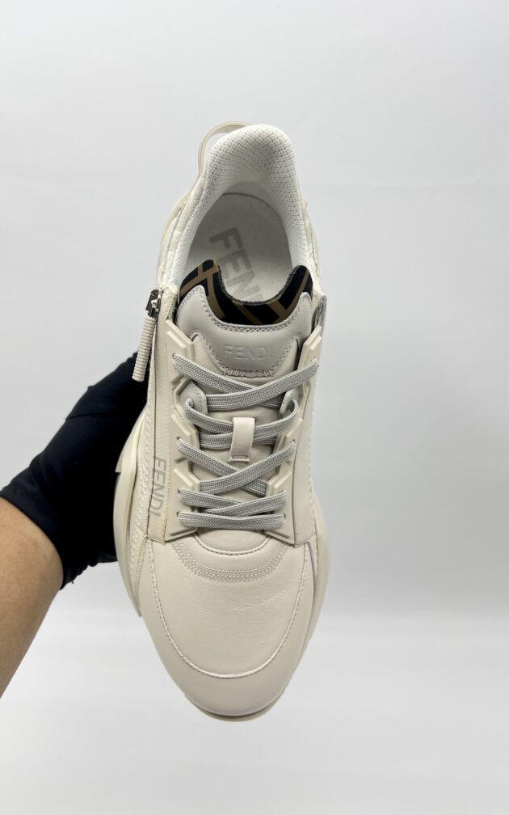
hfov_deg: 44.5
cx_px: 239
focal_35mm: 28
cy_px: 407
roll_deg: +0.0
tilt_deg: -17.0
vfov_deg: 66.5
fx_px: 621
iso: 40
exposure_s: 1/155
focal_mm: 5.7
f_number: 1.5
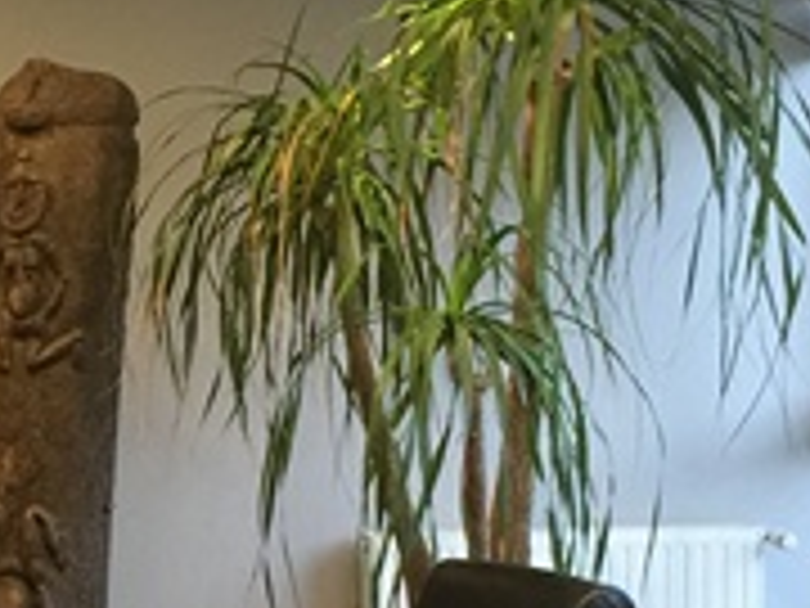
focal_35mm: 129
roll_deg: -0.8
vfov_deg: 11.5
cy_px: 405
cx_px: -266
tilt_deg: -3.5
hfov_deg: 14.6
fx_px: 3019
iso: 64
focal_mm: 4.15
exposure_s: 1/33
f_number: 2.2
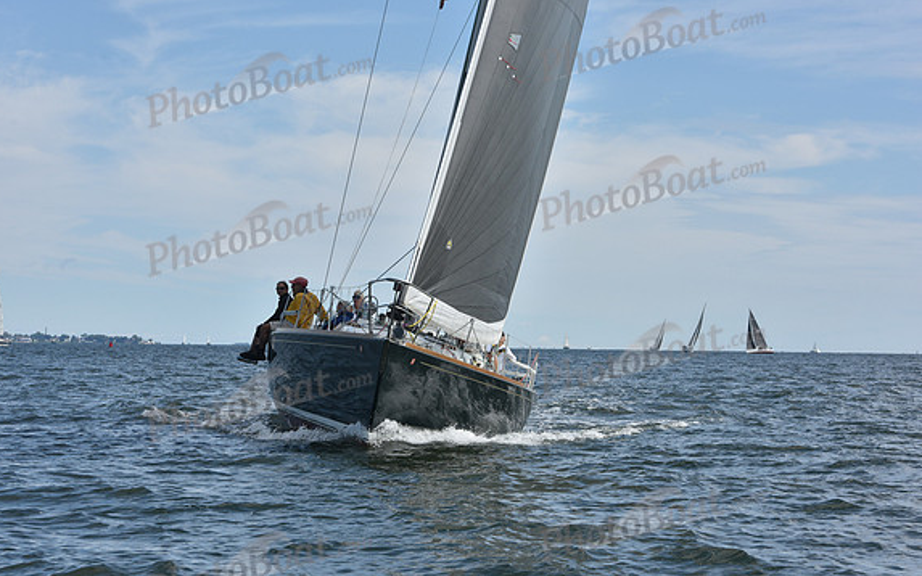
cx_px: 457
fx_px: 2387
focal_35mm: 95
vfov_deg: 13.8
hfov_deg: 21.9
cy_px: 295
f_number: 10
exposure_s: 1/1000
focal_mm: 92
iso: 320
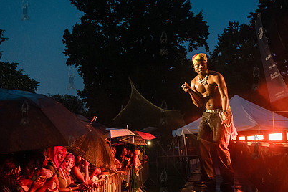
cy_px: 112
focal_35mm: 41
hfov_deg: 47.3
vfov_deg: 32.6
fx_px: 328
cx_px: 163
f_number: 2.8
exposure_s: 1/200
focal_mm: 26
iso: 5000
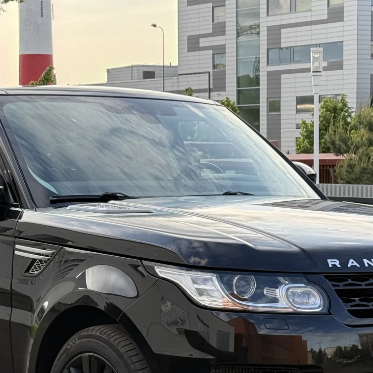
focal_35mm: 108
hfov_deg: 16.1
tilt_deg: -5.4
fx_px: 1317
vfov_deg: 16.1
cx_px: 168
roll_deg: +0.5
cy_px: 268
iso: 80
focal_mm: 6.76
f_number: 1.78
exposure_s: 1/962
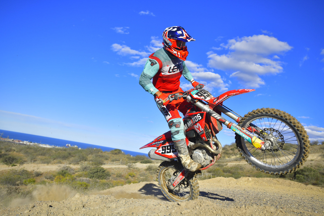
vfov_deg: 43.6
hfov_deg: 61.9
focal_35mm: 30
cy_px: 108
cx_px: 162
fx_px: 270
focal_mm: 30
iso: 200
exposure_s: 1/3200
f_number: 4
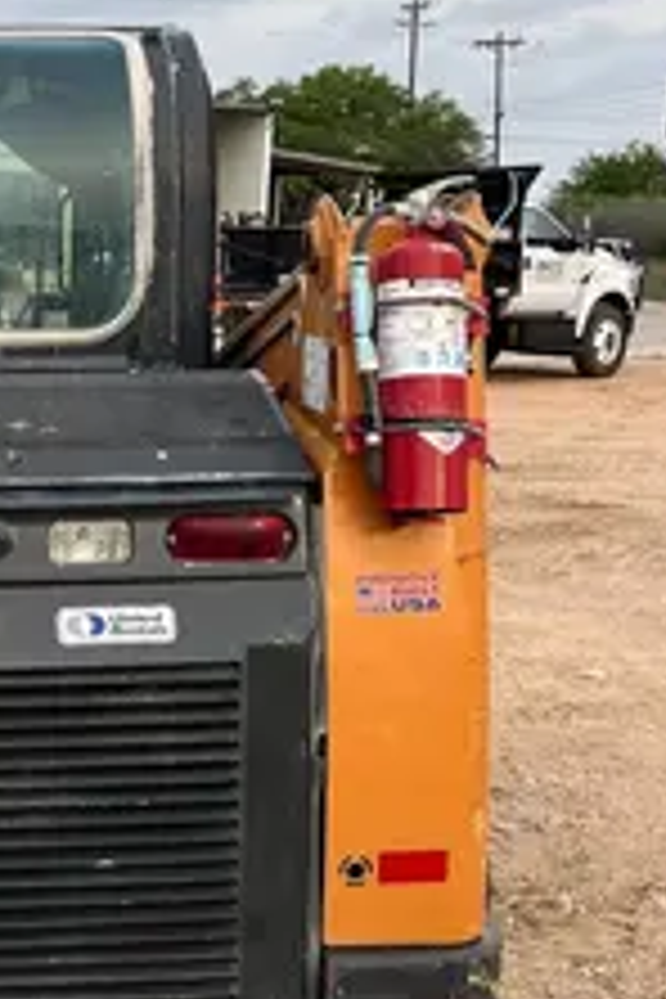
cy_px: 592
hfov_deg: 19.5
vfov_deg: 30.0
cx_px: -45
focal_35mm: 67
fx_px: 1859
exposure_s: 1/751
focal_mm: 5.1
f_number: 1.6
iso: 50
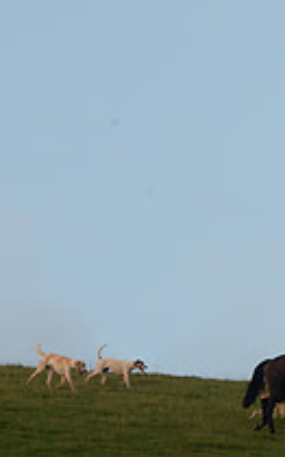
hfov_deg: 2.3
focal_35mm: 562
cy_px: 242
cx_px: 598
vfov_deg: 3.7
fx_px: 6994
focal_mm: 200
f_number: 8
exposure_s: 1/640
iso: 2500
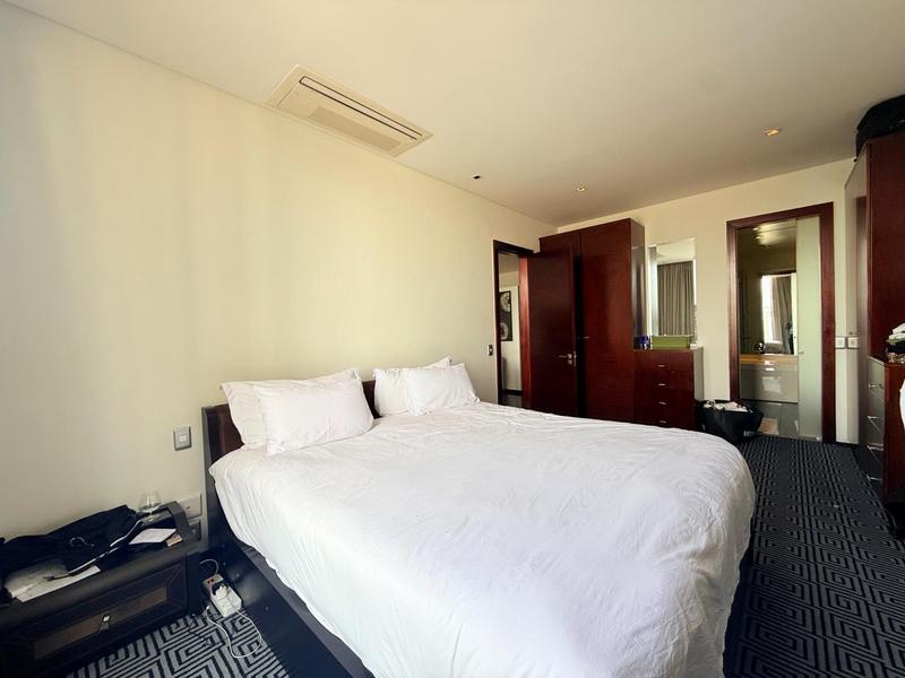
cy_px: 339
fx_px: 366
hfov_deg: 102.1
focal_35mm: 14
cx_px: 452
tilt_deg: -0.6
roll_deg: +2.1
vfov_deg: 85.7
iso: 50
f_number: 2.2
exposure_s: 1/120
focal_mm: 2.22
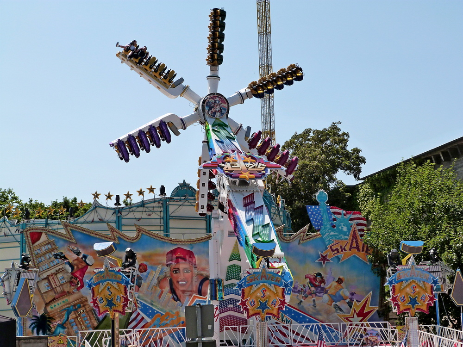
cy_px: 174
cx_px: 232
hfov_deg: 27.0
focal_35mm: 72
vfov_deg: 20.4
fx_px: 963
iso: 160
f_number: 5.6
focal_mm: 12.9
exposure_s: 1/500
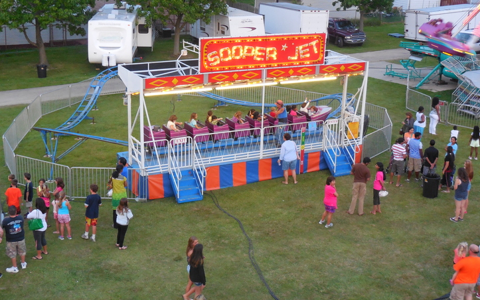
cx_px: 239
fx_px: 746
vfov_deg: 22.7
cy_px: 130
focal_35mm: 57
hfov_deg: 35.7
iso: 400
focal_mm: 9.4
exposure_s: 1/30
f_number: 4
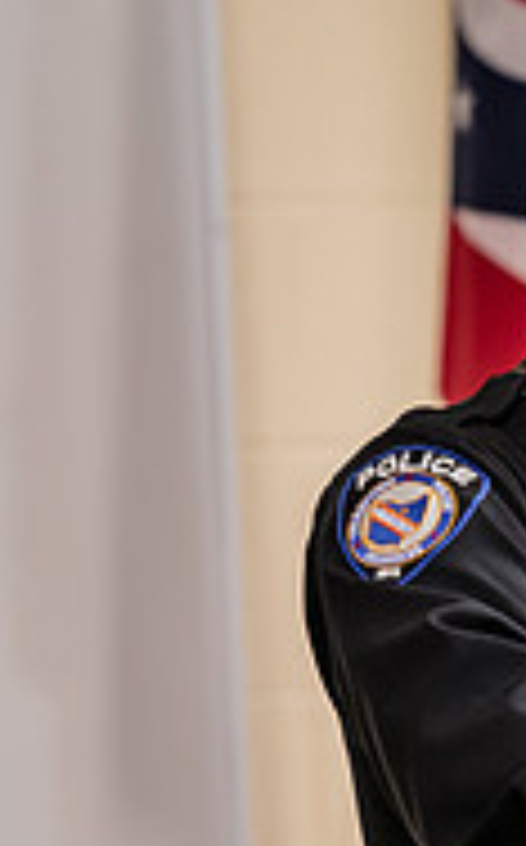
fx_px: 12677
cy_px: 511
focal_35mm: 551
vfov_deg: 3.8
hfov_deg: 2.4
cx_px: 764
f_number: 3.2
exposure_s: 1/200
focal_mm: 175
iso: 1600
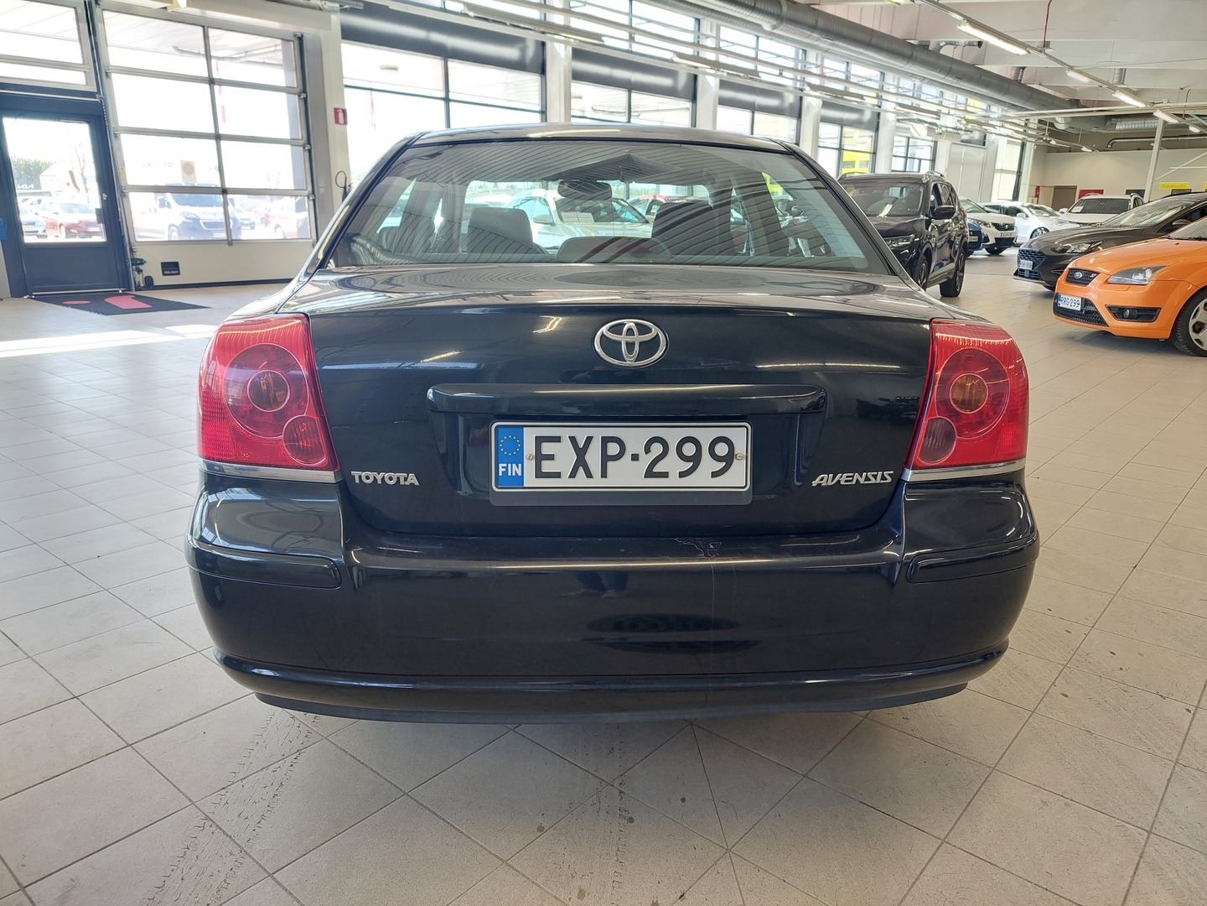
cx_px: 604
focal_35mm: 25
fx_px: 872
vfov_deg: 54.9
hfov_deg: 69.4
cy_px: 453
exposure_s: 1/50
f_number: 1.8
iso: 50
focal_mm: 5.23
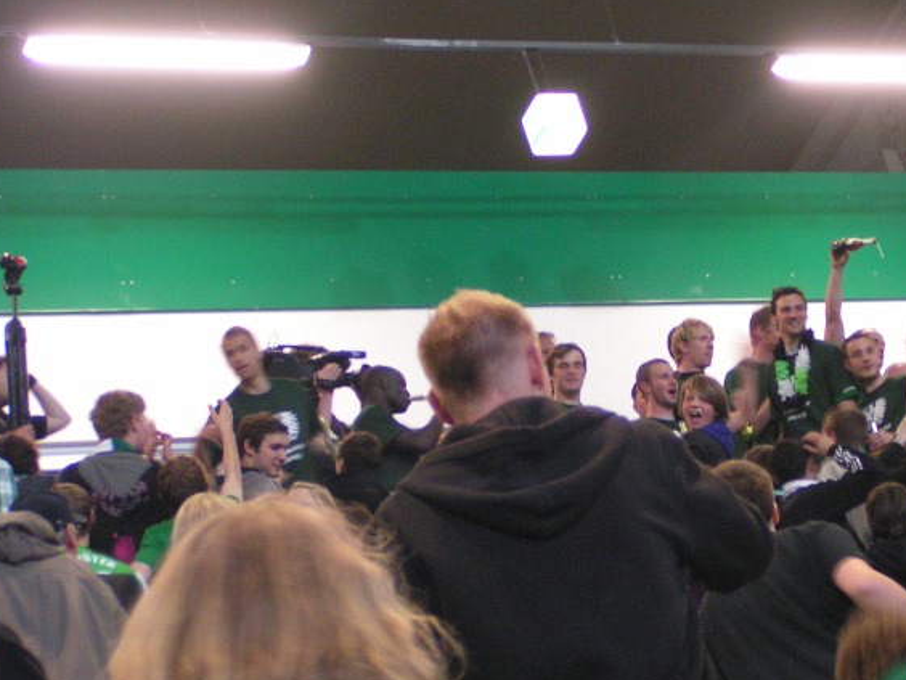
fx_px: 3376
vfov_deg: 11.5
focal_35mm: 129
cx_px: 618
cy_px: 244
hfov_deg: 15.2
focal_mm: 13.9
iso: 200
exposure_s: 1/15
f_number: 3.2
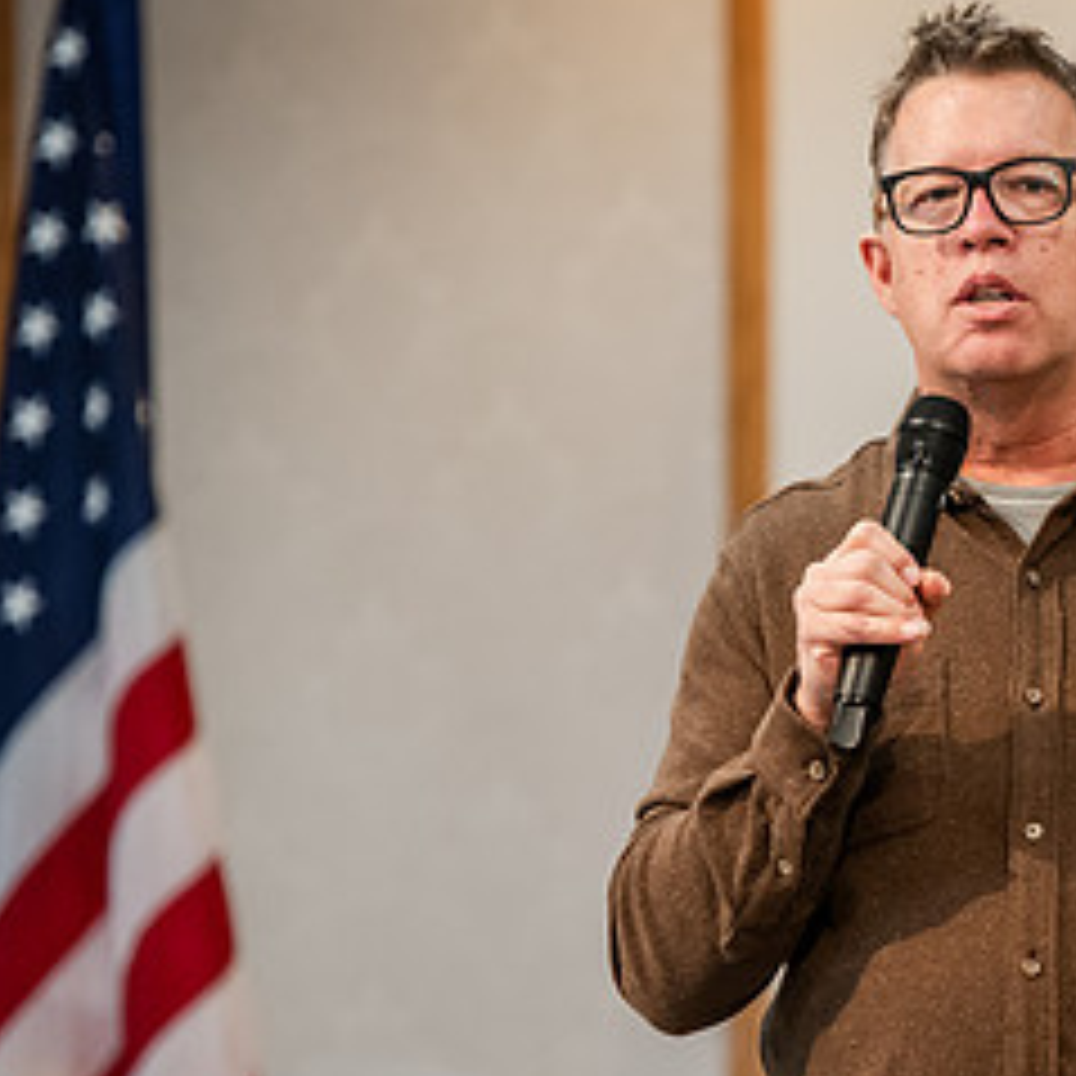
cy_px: 538
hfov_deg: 4.8
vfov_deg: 4.9
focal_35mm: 361
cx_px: 1004
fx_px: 12695
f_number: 2.8
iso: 1600
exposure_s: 1/200
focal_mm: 175
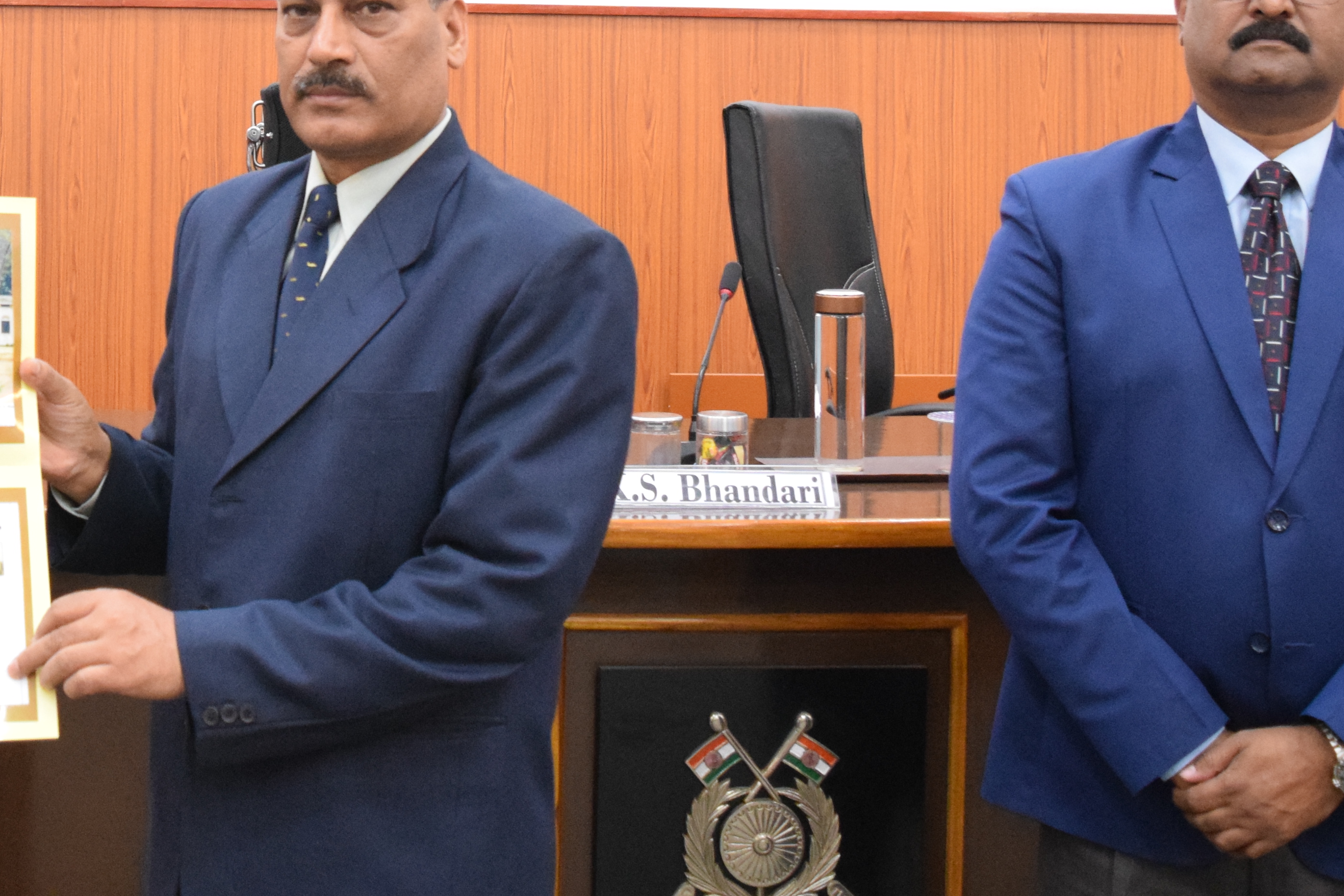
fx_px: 2165
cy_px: 46
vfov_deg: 22.7
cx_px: 210
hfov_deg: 33.2
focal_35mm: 58
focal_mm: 18
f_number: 4
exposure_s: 1/100
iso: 3200
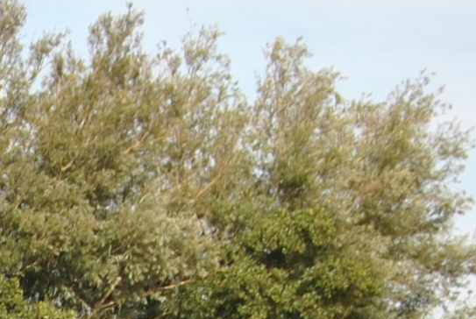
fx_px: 4529
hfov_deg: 5.8
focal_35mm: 342
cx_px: -701
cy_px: 946
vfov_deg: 3.9
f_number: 7.1
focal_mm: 32
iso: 100
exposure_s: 1/200
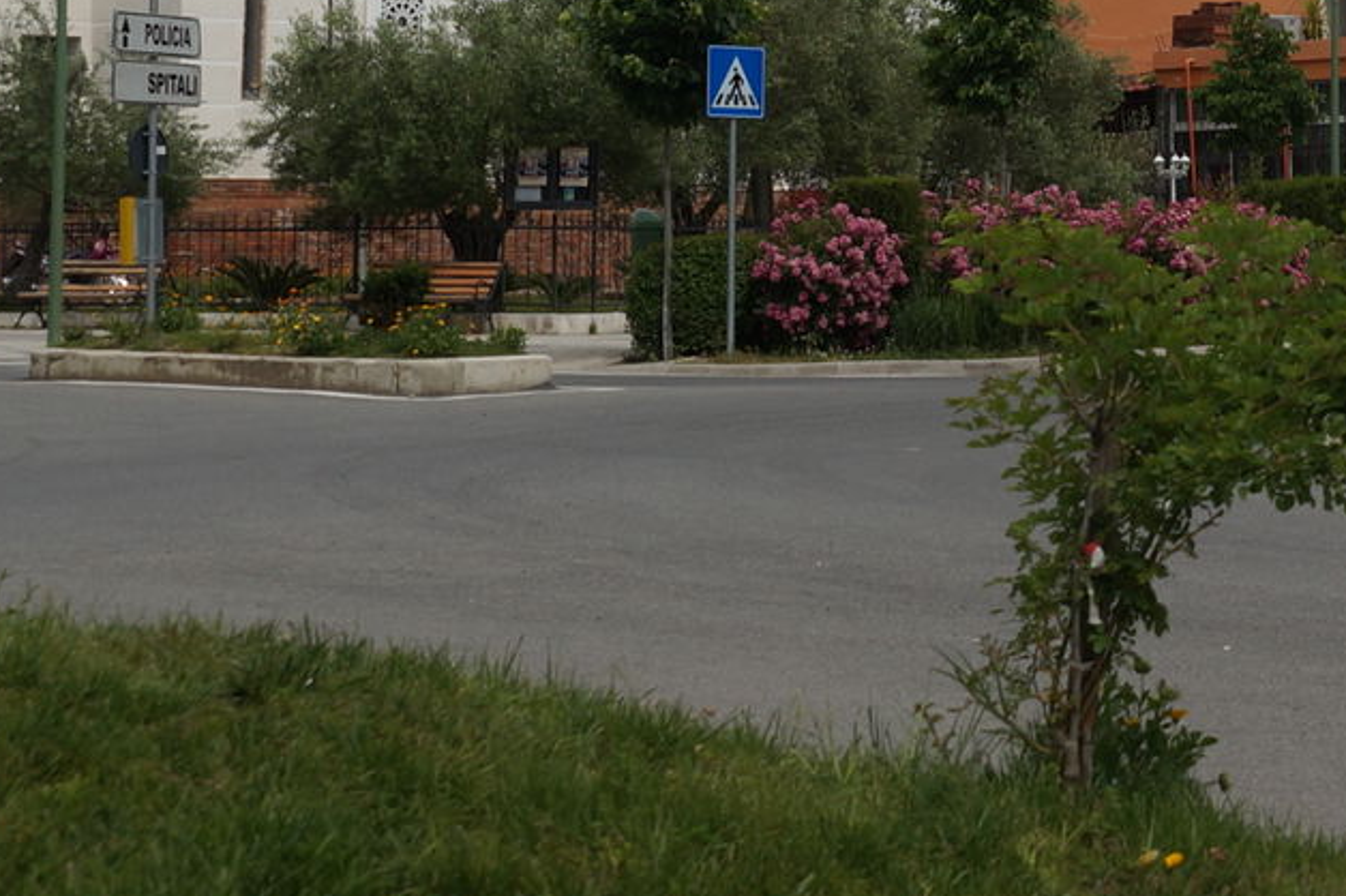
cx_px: 1310
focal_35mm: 110
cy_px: -345
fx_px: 4110
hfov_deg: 18.2
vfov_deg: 12.0
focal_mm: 24
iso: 100
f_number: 8
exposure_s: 1/640
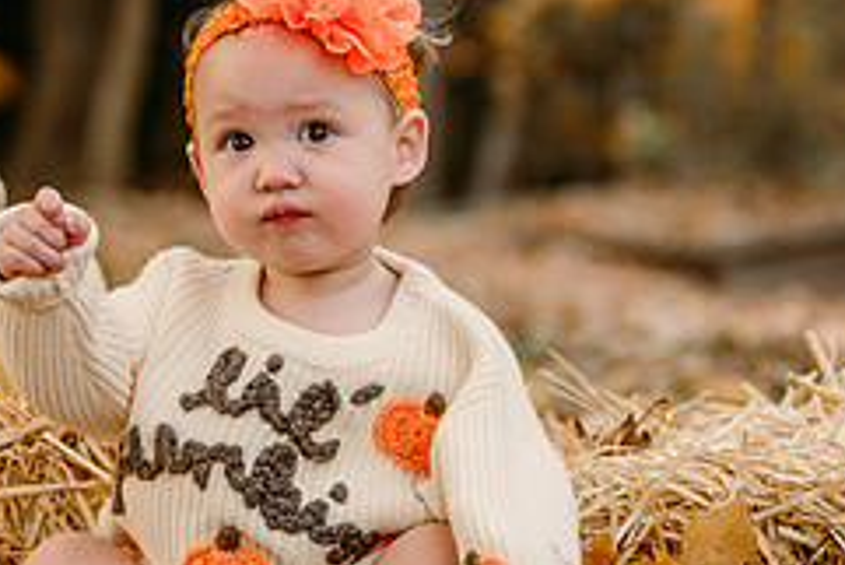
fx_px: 3335
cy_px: 195
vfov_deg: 9.7
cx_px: 235
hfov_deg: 14.4
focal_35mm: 142
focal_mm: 59
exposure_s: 1/500
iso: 250
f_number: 2.5
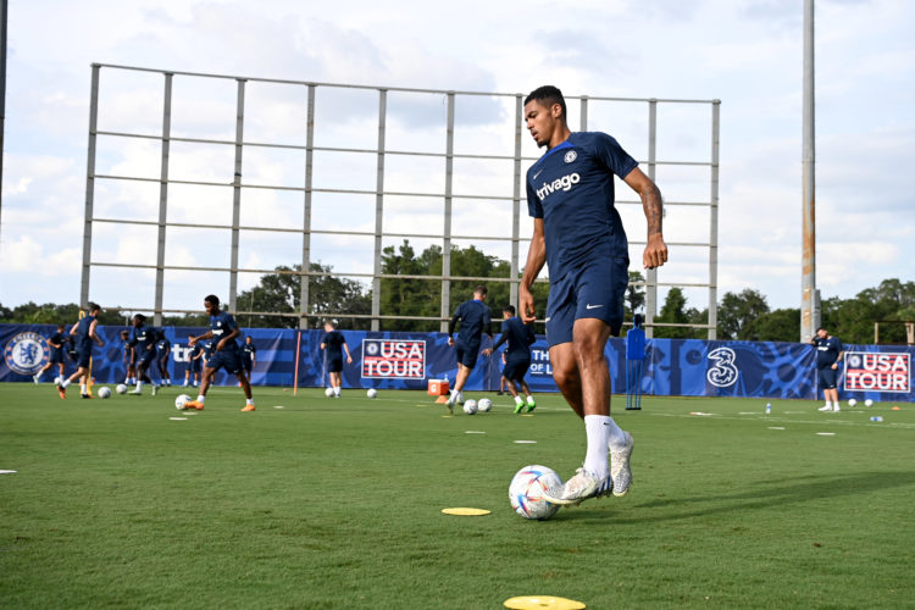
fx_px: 966
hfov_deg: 50.7
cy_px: 305
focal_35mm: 38
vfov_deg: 35.1
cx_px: 458
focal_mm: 38
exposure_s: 1/1000
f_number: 5.6
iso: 200
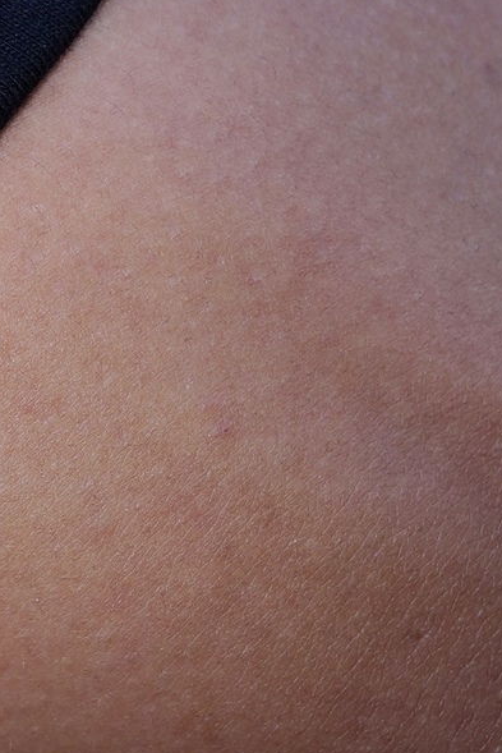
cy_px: 147
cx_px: -451
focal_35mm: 269
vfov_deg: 7.6
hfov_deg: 5.0
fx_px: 5623
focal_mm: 66
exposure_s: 1/250
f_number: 8
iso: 400
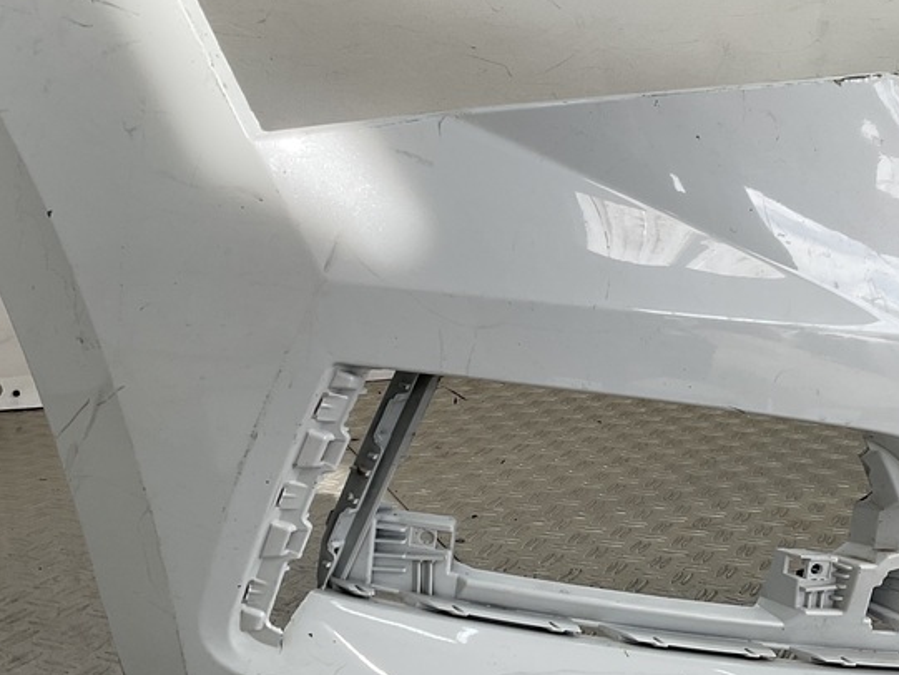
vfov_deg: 27.0
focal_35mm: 54
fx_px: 1403
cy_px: 367
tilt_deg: -13.4
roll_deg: -2.6
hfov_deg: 35.2
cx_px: 598
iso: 16
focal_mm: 3
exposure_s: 1/264
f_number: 1.8
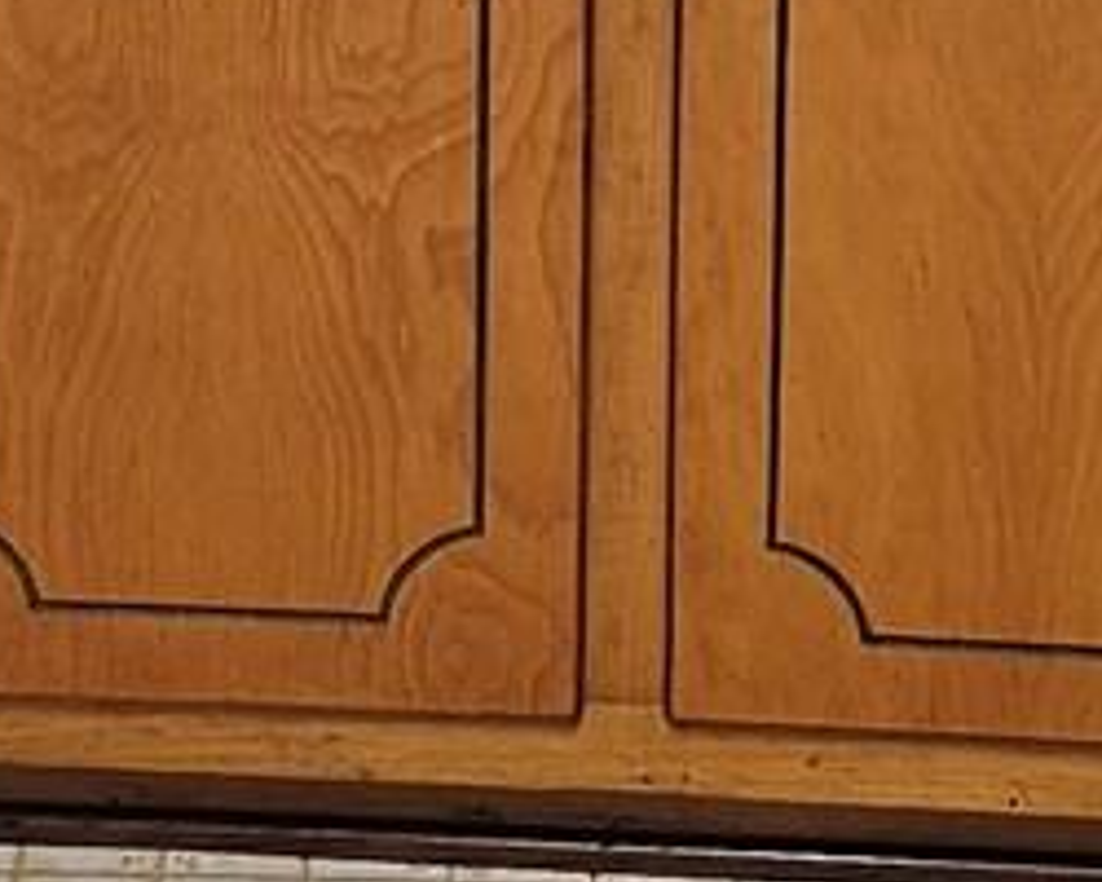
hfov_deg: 10.5
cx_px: 366
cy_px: -485
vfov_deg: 8.2
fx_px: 6001
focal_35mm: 184
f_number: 1.7
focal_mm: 6.3
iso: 64
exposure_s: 1/50
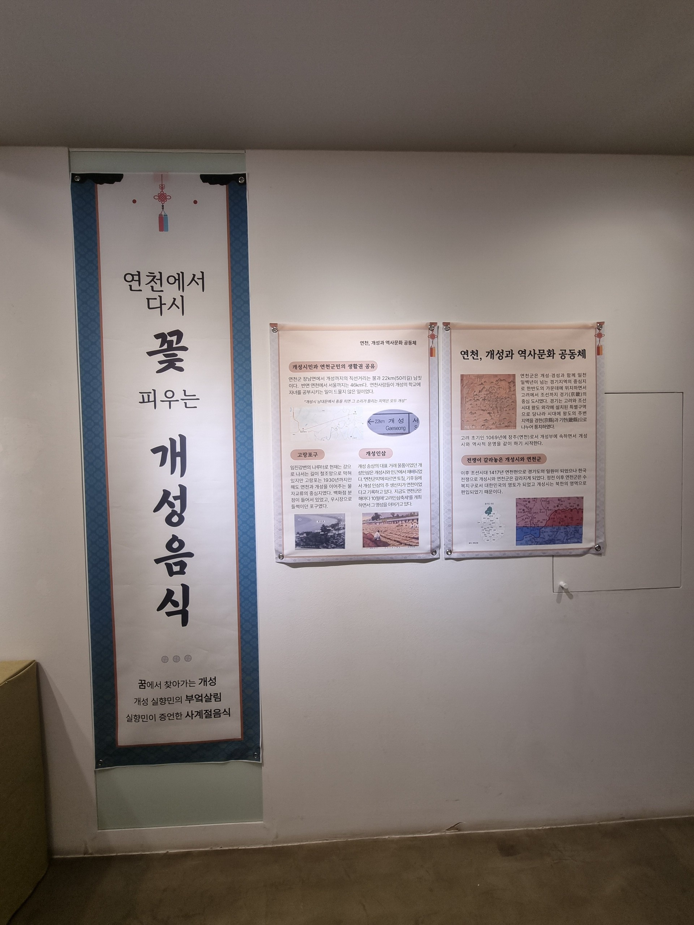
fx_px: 348
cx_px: 347
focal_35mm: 13
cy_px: 462
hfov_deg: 89.9
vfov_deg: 106.2
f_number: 2.2
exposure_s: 1/60
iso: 80
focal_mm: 2.2
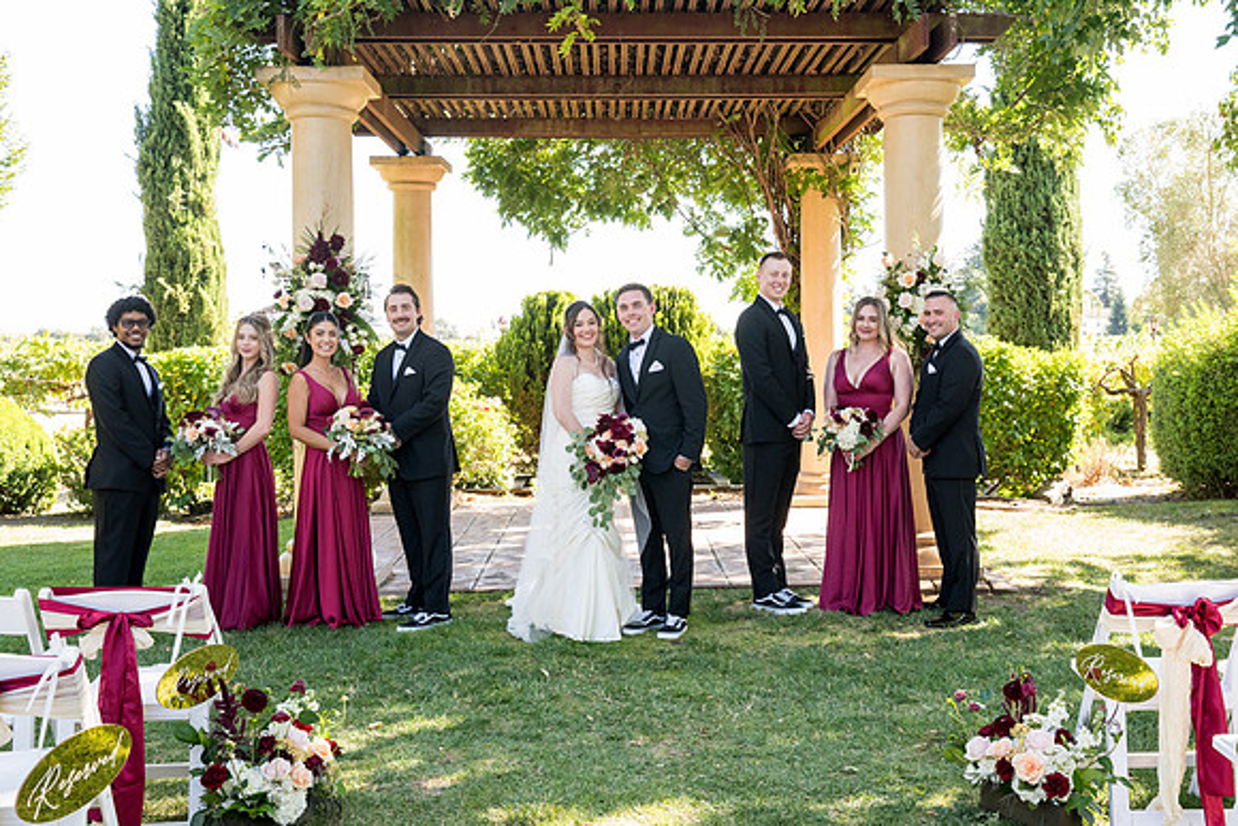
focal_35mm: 37
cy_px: 387
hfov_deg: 51.5
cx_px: 659
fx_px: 1281
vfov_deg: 35.7
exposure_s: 1/320
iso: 1600
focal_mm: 35
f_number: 6.3
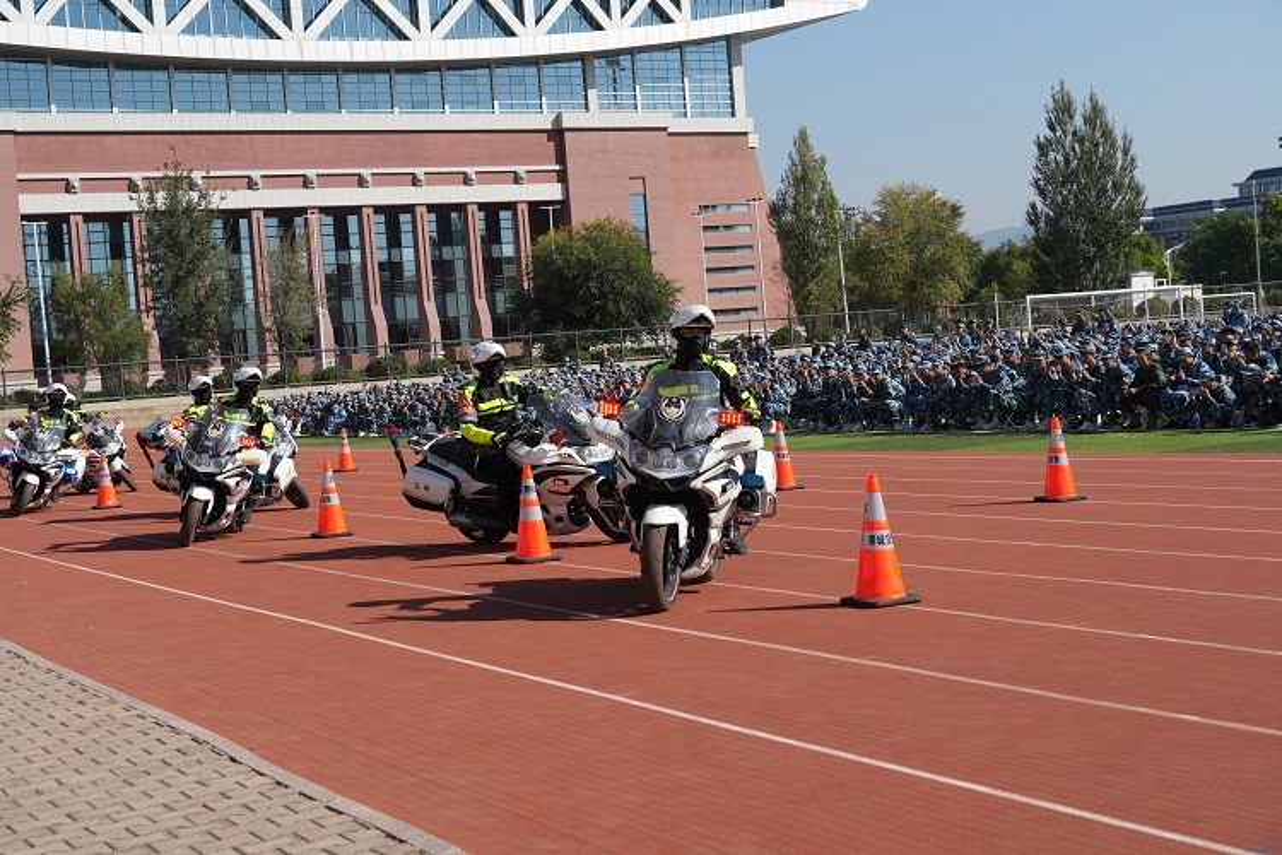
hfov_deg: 35.9
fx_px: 1976
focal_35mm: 56
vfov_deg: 24.4
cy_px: 428
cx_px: 641
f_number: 7.1
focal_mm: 37
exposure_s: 1/400
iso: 100
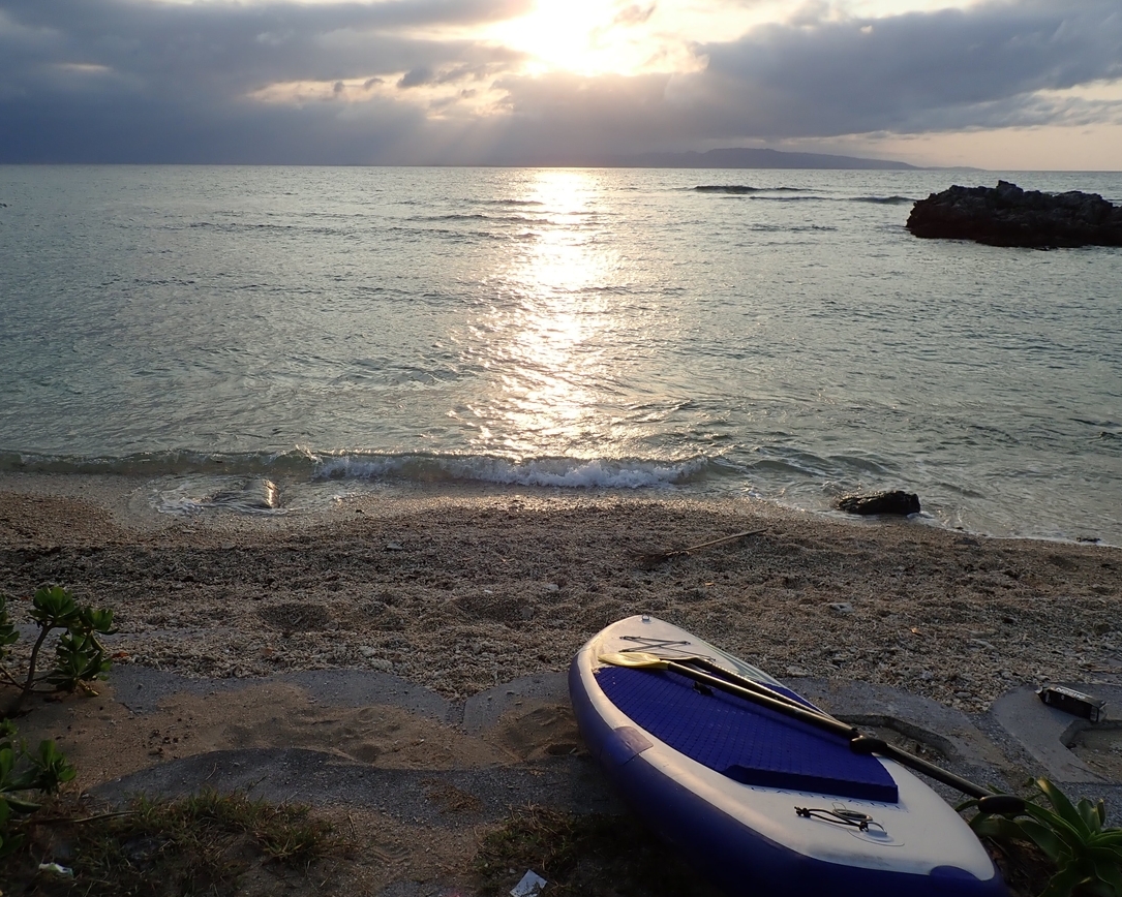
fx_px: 897
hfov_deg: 64.0
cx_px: 515
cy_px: 446
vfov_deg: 53.2
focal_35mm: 27
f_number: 2.8
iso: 100
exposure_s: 1/800
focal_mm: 4.5
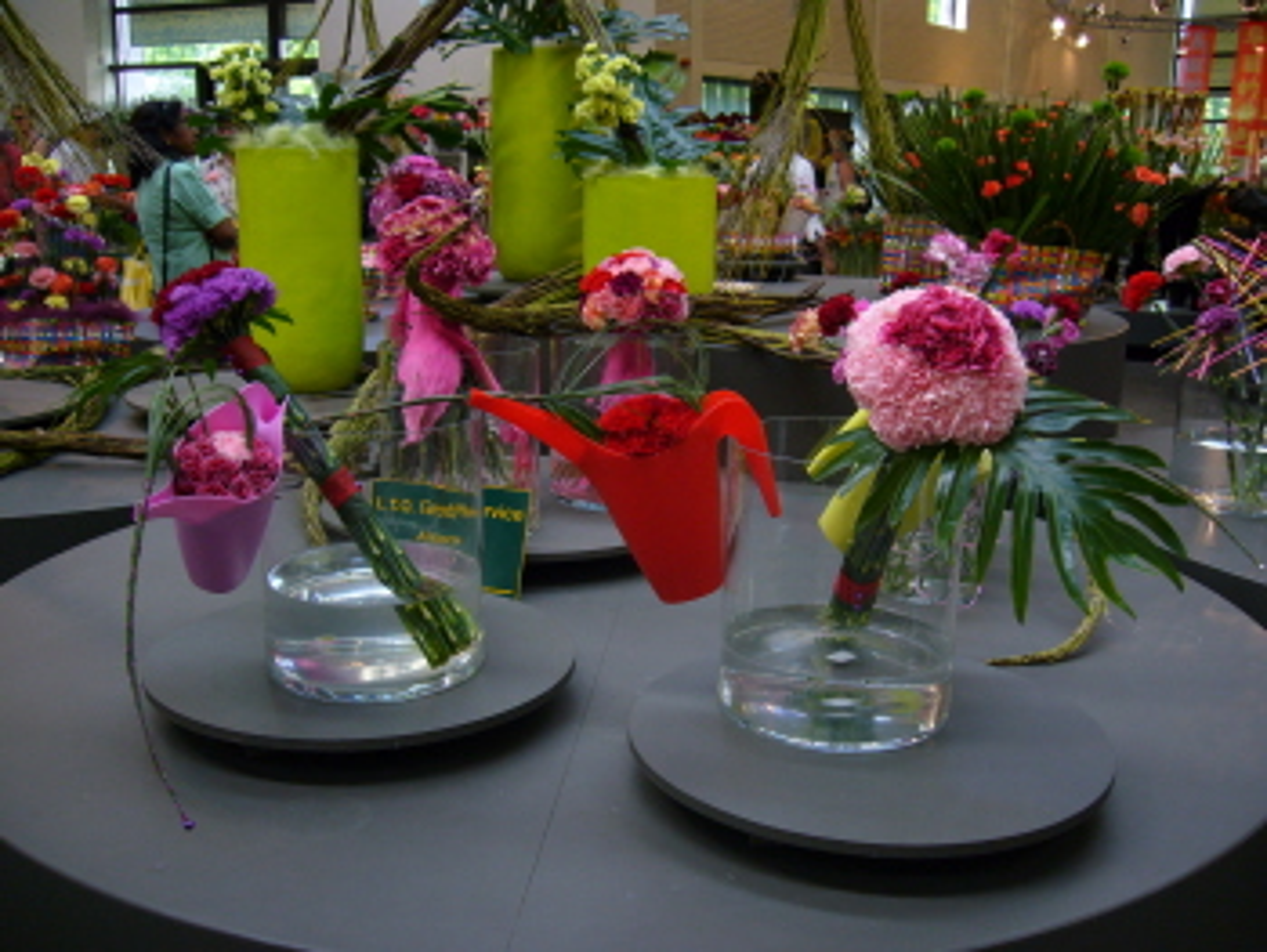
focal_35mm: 35
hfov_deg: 52.6
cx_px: 634
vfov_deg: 40.7
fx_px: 1282
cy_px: 476
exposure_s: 1/50
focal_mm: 5.8
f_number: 2.8
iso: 100
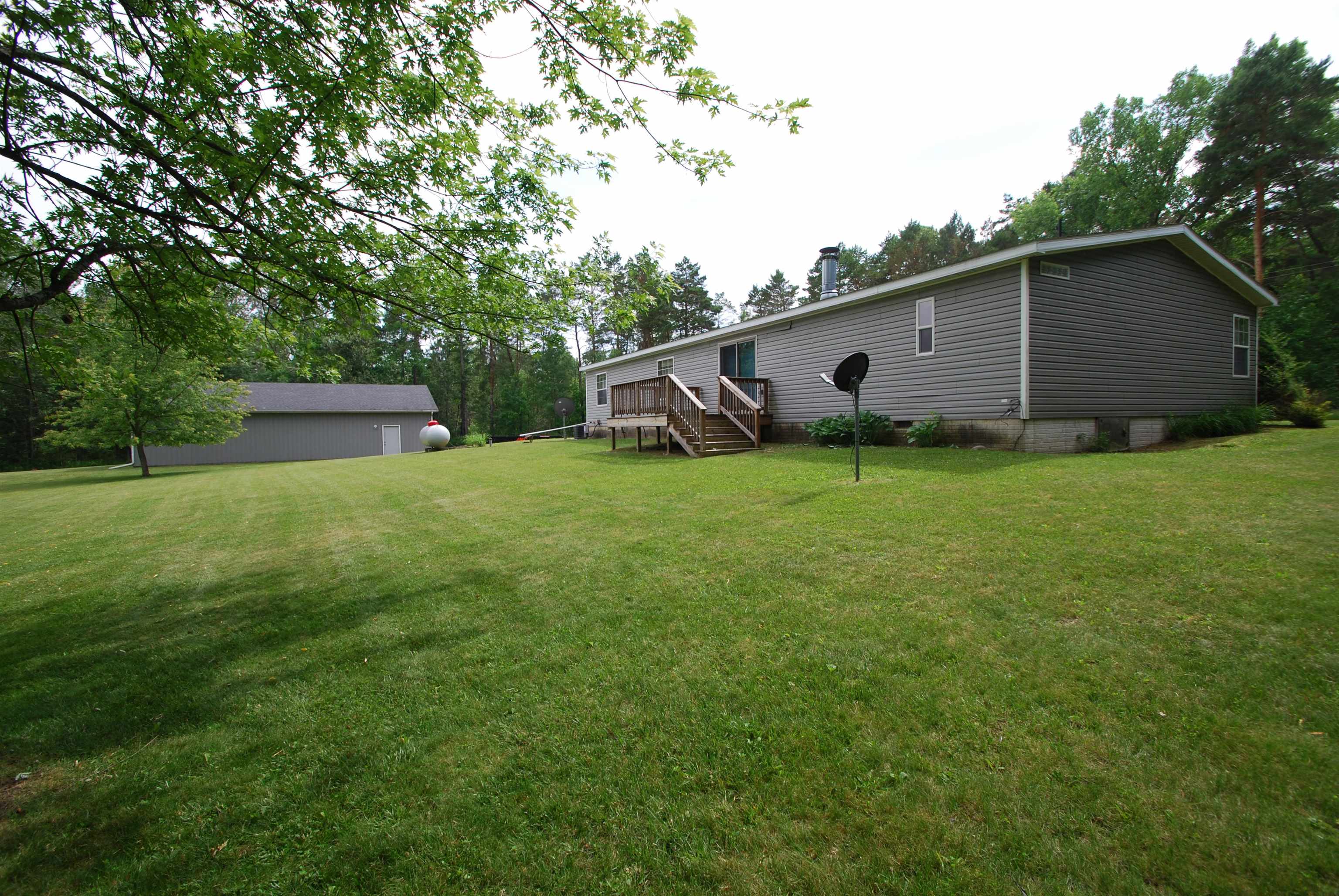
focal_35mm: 15
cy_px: 448
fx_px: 559
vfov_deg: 77.5
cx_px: 670
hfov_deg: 100.3
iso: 100
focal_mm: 10
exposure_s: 1/160
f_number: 6.3
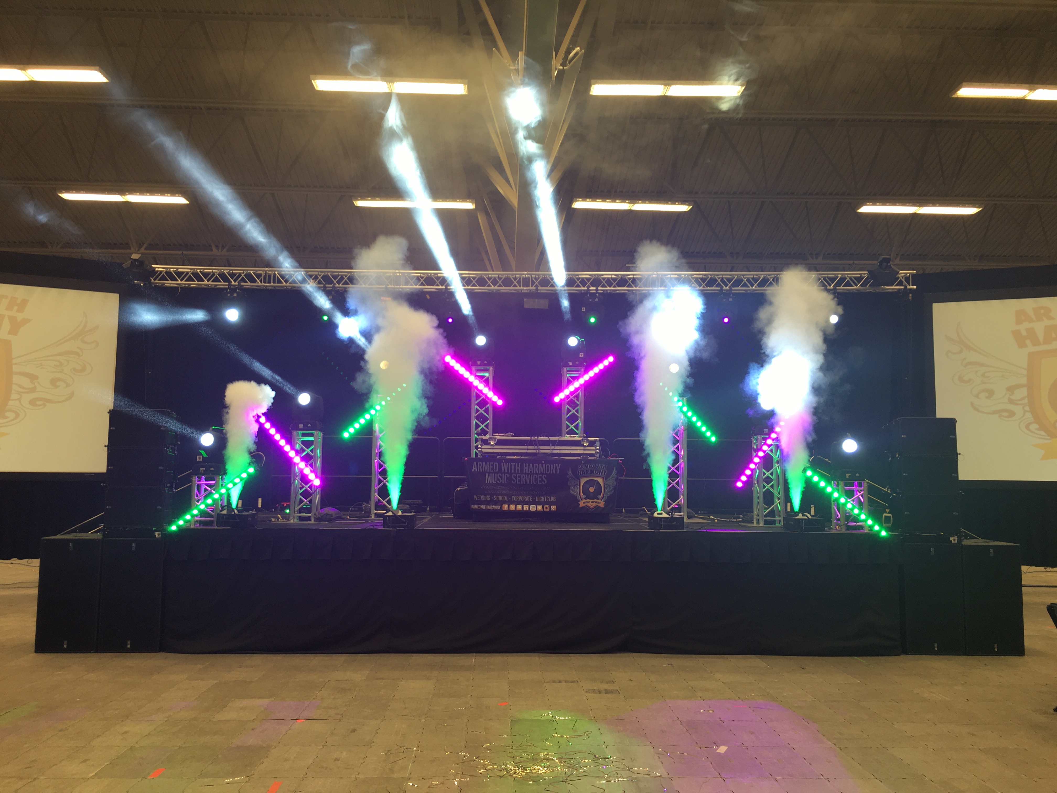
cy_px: 396
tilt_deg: +4.2
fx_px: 886
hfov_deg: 61.7
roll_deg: -1.2
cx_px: 528
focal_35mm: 29
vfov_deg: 48.2
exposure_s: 1/30
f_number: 2.2
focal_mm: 4.15
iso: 25
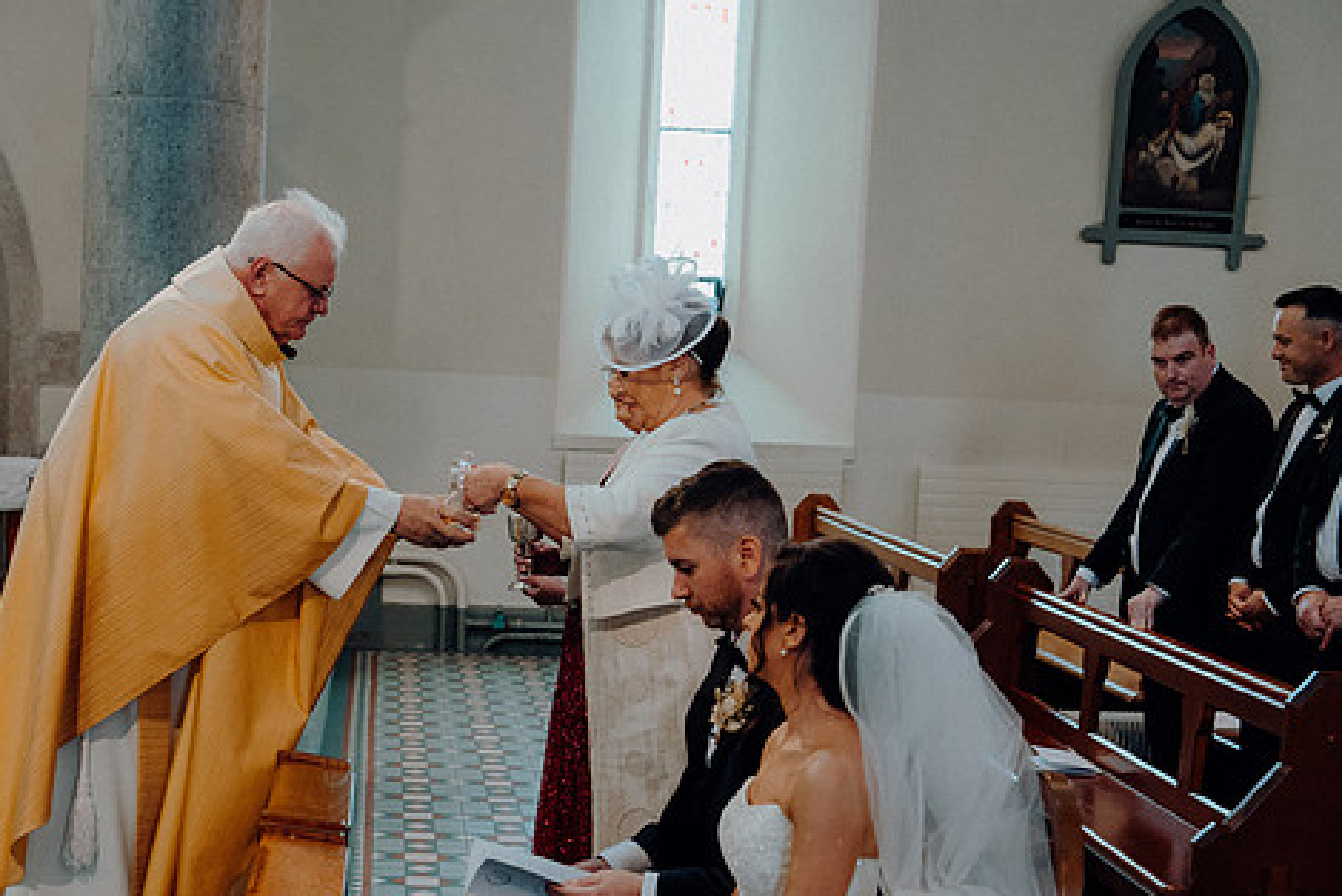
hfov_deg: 34.4
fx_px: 2163
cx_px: 551
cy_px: 549
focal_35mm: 58
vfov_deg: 23.4
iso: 2000
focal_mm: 47
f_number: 3.5
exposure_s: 1/160
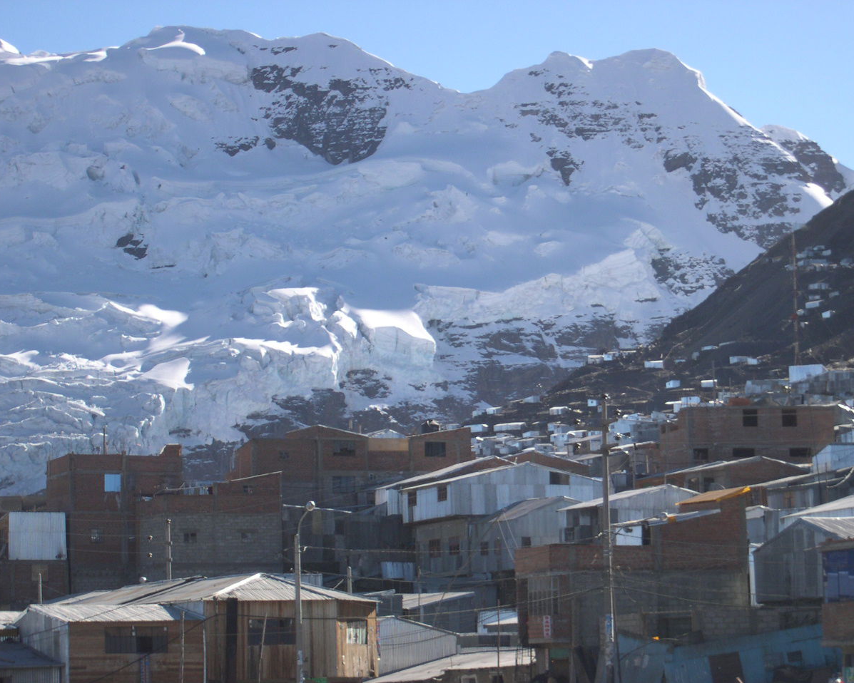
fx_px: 3008
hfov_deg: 16.2
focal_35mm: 119
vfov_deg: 13.0
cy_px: 342
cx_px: 449
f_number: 4.9
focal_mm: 24
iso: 100
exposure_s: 1/363
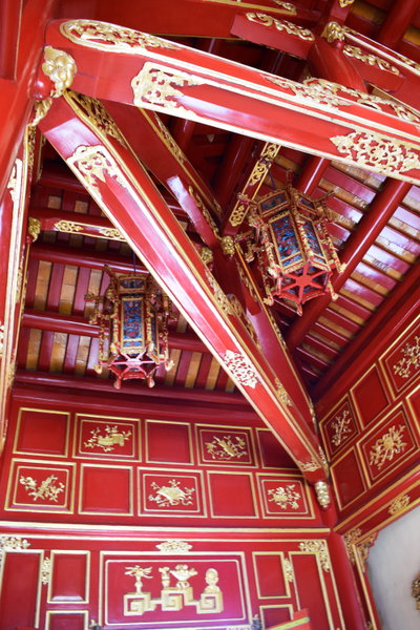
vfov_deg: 61.9
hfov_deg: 43.6
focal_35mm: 30
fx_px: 525
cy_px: 315
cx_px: 210
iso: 1000
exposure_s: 1/15
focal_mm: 20
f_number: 6.3
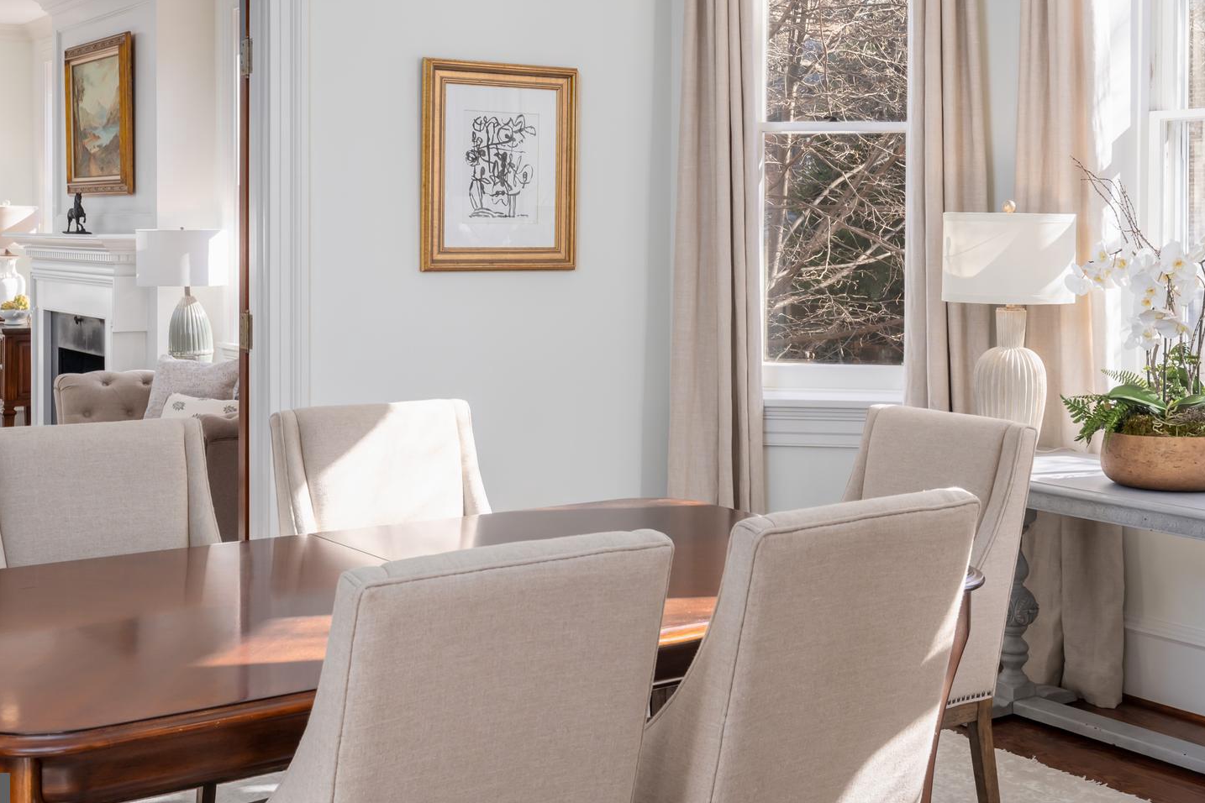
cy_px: 261
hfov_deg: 39.5
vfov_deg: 26.8
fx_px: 1673
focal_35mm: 50
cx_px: 684
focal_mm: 35
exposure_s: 1/30
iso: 800
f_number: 9
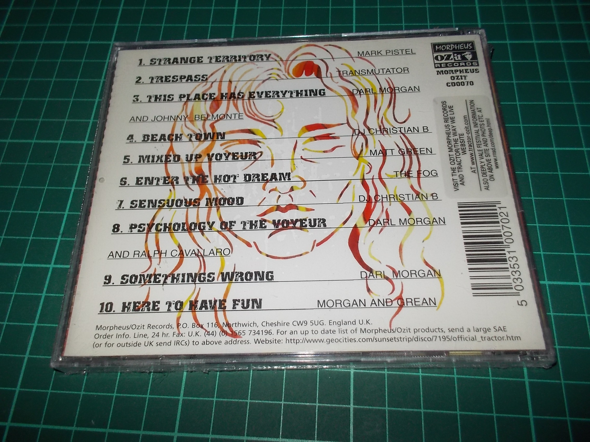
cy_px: 221
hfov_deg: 61.7
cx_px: 295
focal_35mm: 29
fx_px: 494
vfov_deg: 48.2
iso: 200
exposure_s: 1/30
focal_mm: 4.1
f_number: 3.3
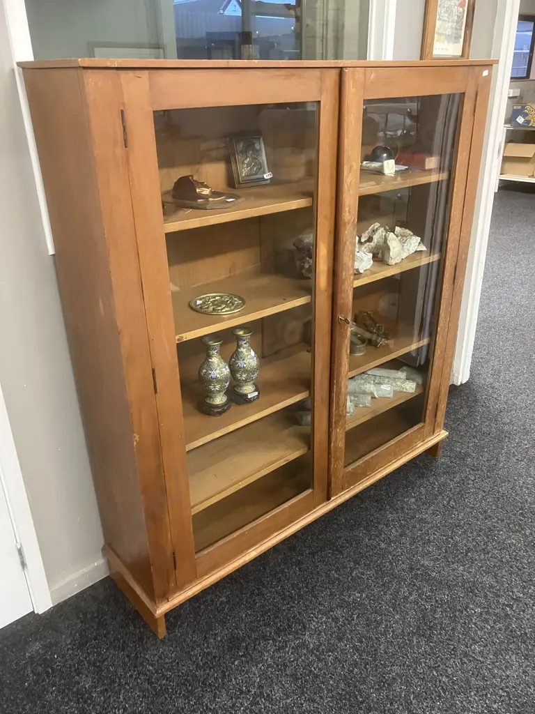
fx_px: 577
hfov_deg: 49.7
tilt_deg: -23.0
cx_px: 268
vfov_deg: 63.4
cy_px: 357
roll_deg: +0.6
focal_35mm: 28
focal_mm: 3.99
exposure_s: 1/33
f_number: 1.8
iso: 320
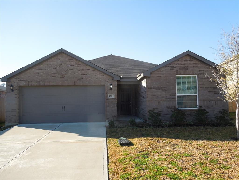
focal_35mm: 25
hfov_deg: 69.4
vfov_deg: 54.9
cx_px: 120
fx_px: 173
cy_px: 90
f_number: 3.3
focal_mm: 4.5
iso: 100
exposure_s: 1/500
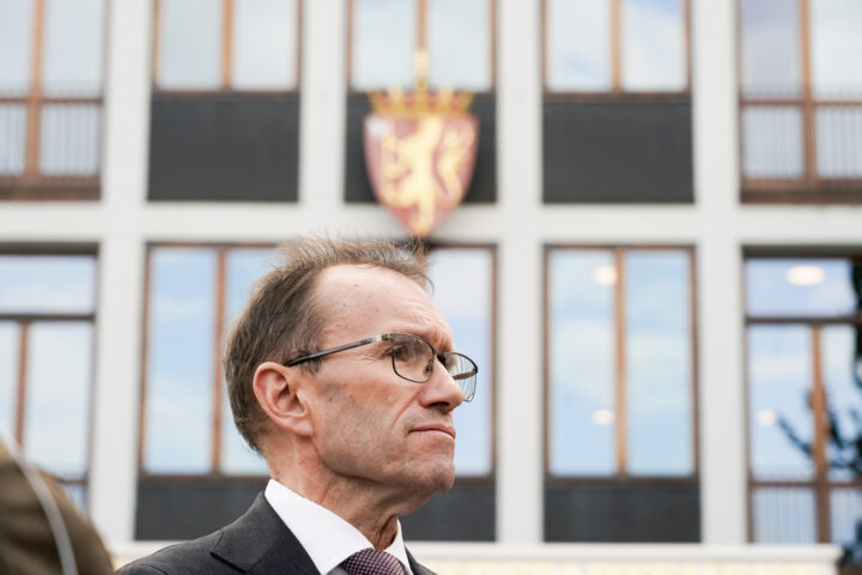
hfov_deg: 19.5
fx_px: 2514
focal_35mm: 105
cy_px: 288
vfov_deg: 13.0
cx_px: 431
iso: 100
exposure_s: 1/100
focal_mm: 105
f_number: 6.3
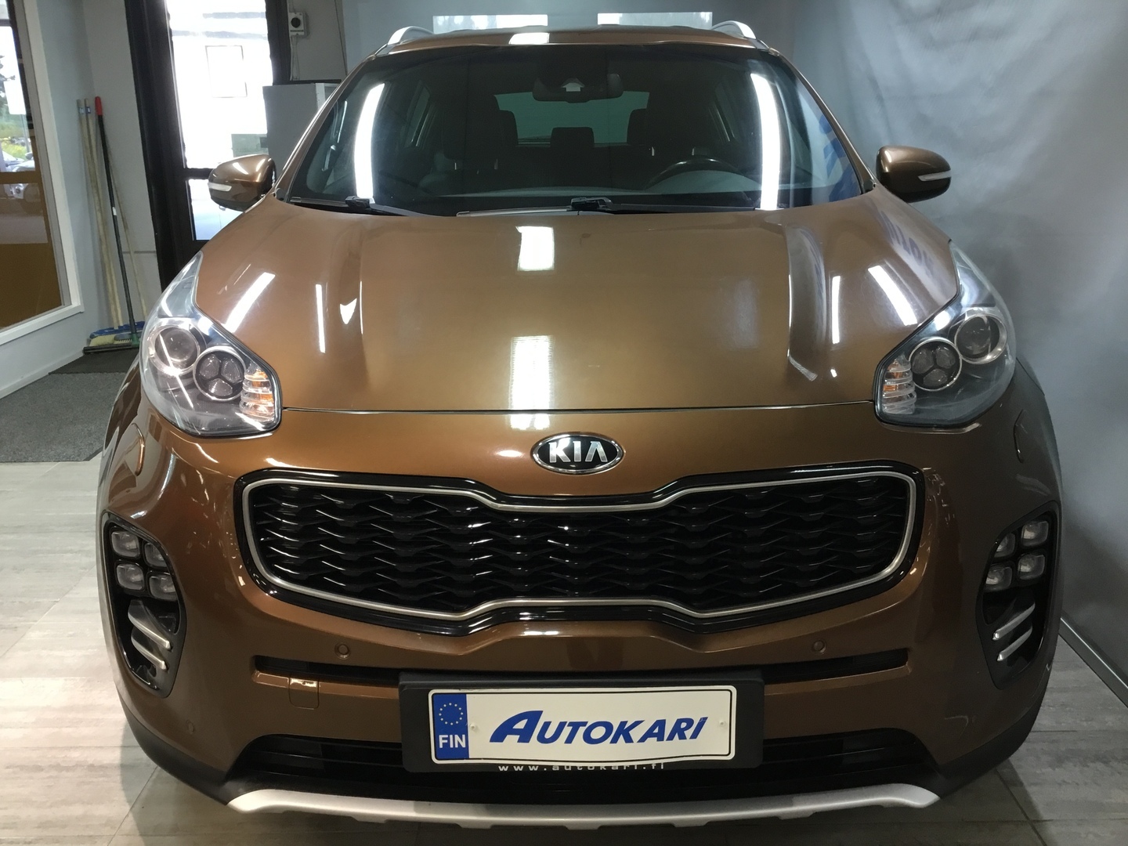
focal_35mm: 31
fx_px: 1010
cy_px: 423
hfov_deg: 58.4
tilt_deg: -16.3
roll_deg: +2.5
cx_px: 564
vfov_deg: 45.4
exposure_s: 1/33
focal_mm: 3.3
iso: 100
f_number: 2.4
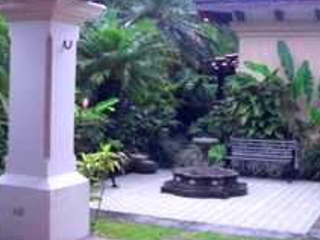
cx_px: 182
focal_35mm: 58
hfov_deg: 33.2
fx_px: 536
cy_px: 82
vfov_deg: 25.1
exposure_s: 1/45
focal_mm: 6.2
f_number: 2.8
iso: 100
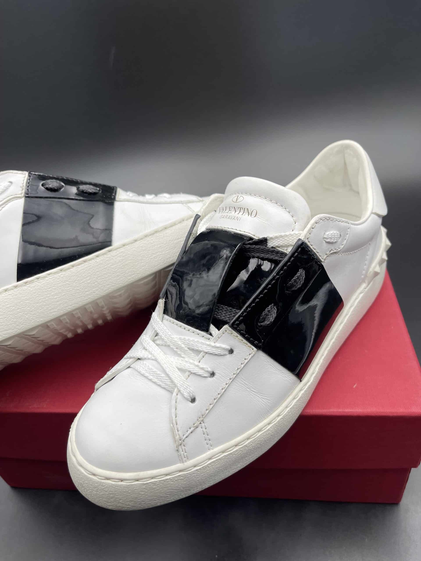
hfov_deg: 54.9
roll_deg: +9.8
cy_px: 280
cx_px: 210
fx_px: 405
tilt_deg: -40.7
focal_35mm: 25
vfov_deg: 69.4
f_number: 1.6
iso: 32
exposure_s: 1/569
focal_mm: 5.1
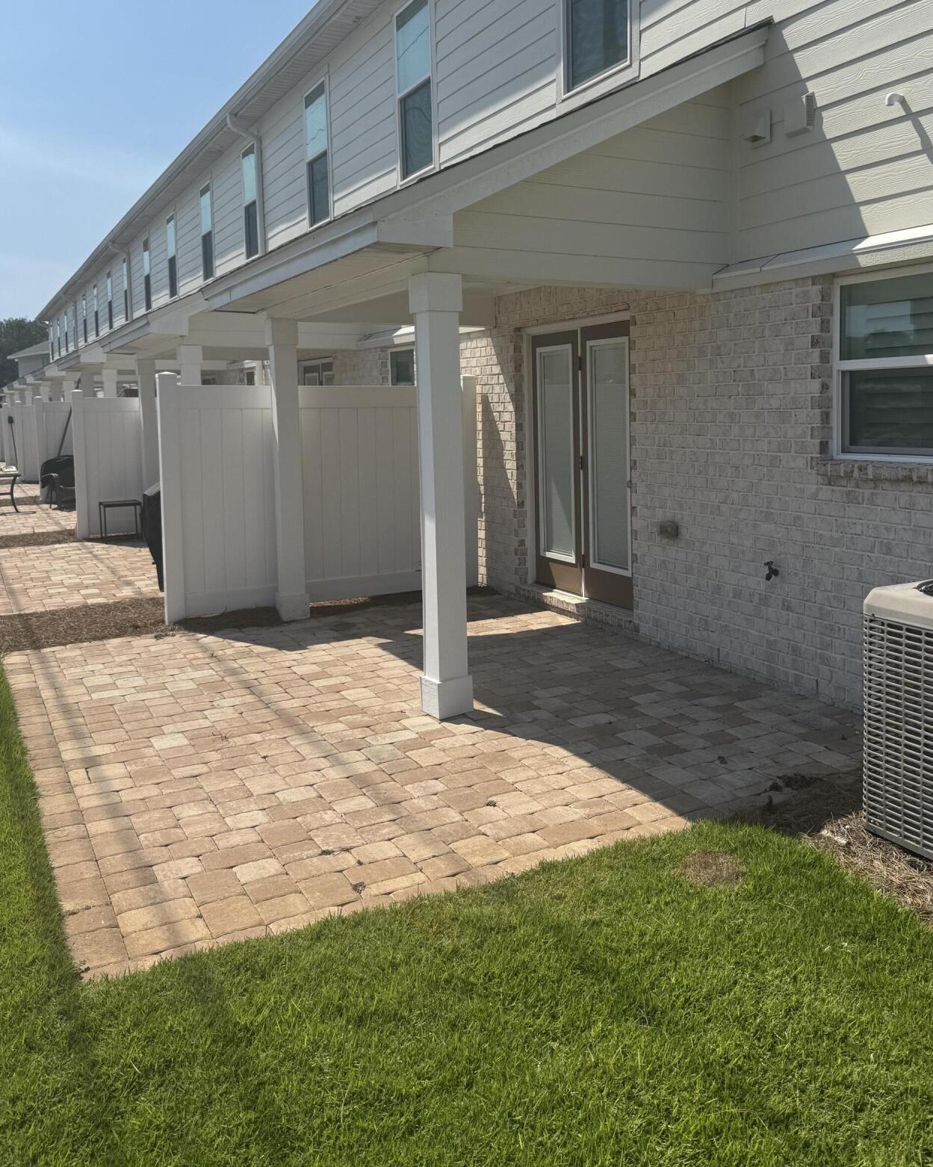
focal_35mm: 30
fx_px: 1036
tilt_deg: -3.0
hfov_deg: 48.2
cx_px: 554
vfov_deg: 58.4
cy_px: 472
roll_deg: +0.2
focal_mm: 6.76
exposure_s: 1/6410
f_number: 1.78
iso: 80
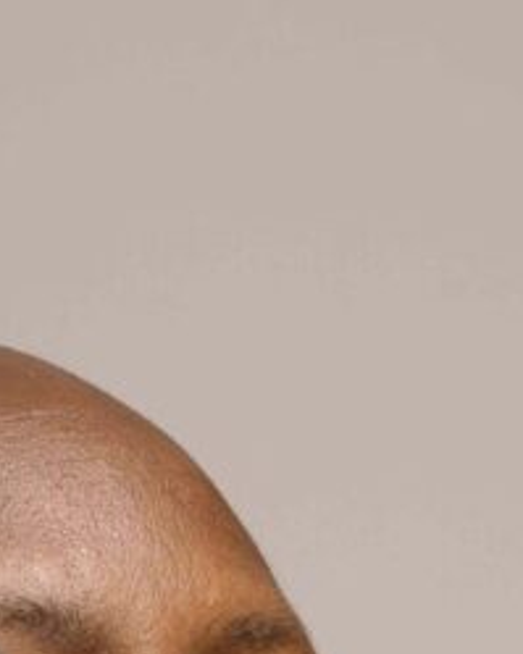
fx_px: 4879
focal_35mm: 252
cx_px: -105
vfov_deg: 7.5
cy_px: 1051
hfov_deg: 6.1
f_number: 9
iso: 160
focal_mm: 58
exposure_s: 1/160
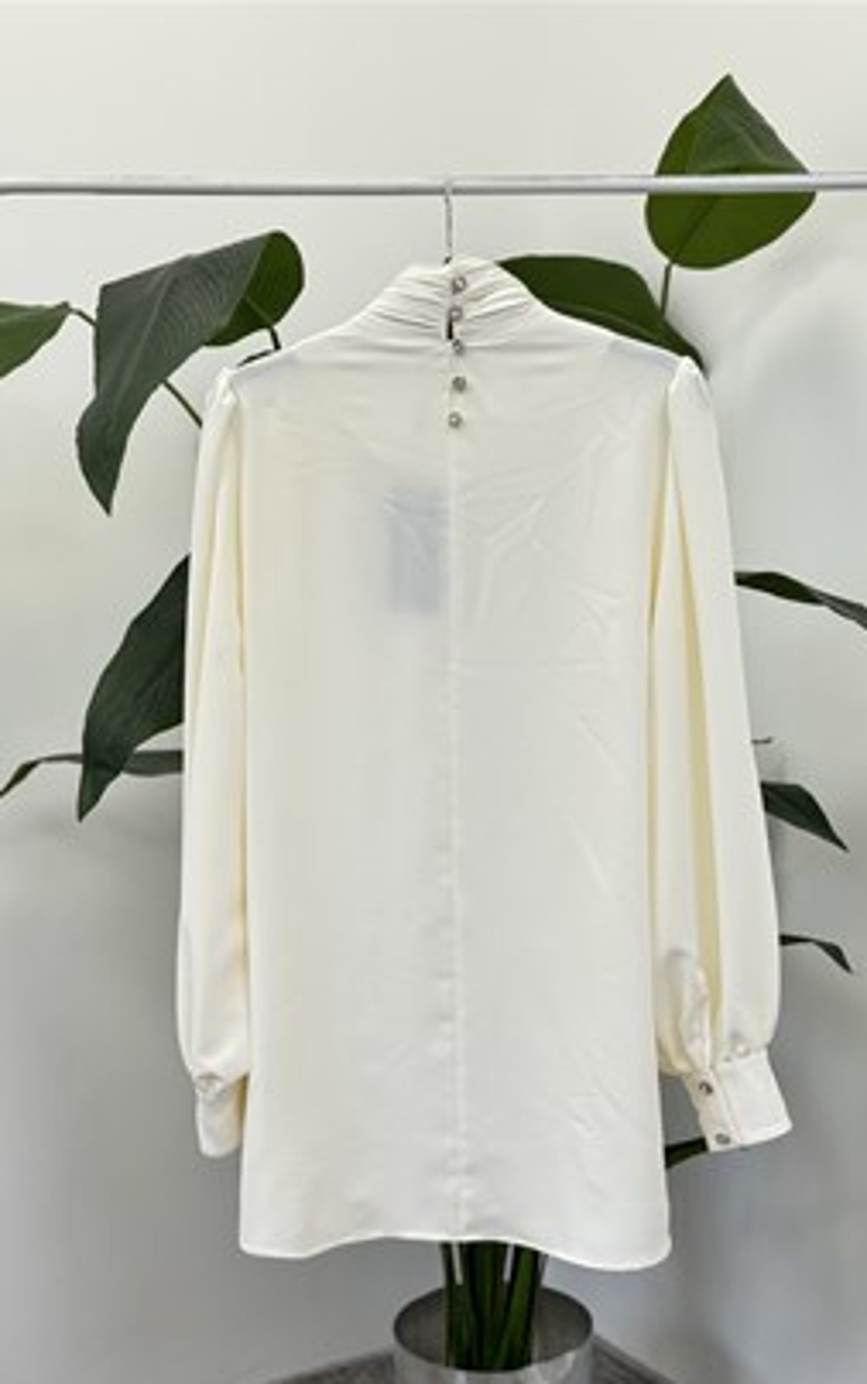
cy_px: 704
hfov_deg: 24.9
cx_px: 449
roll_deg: +0.1
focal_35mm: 52
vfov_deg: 38.8
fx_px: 1963
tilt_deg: -6.6
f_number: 1.78
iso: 50
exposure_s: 1/121
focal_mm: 6.76
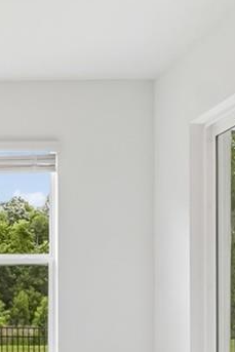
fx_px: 685
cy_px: 328
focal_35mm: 70
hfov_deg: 17.7
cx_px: -103
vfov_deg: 27.6
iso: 100
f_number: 7.1
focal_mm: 10
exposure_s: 1/60
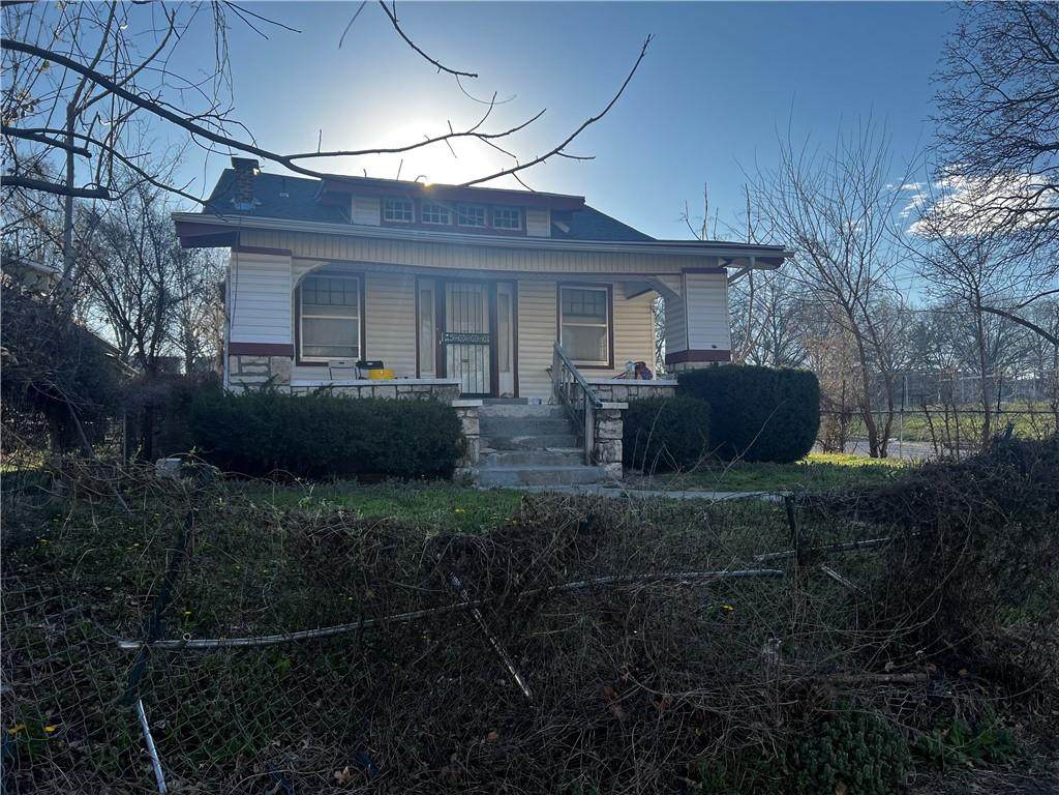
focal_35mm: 26
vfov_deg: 53.1
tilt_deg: +3.4
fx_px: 795
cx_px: 530
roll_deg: +1.6
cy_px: 398
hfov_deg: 67.3
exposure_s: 1/2457
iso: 50
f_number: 1.5
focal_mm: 5.7
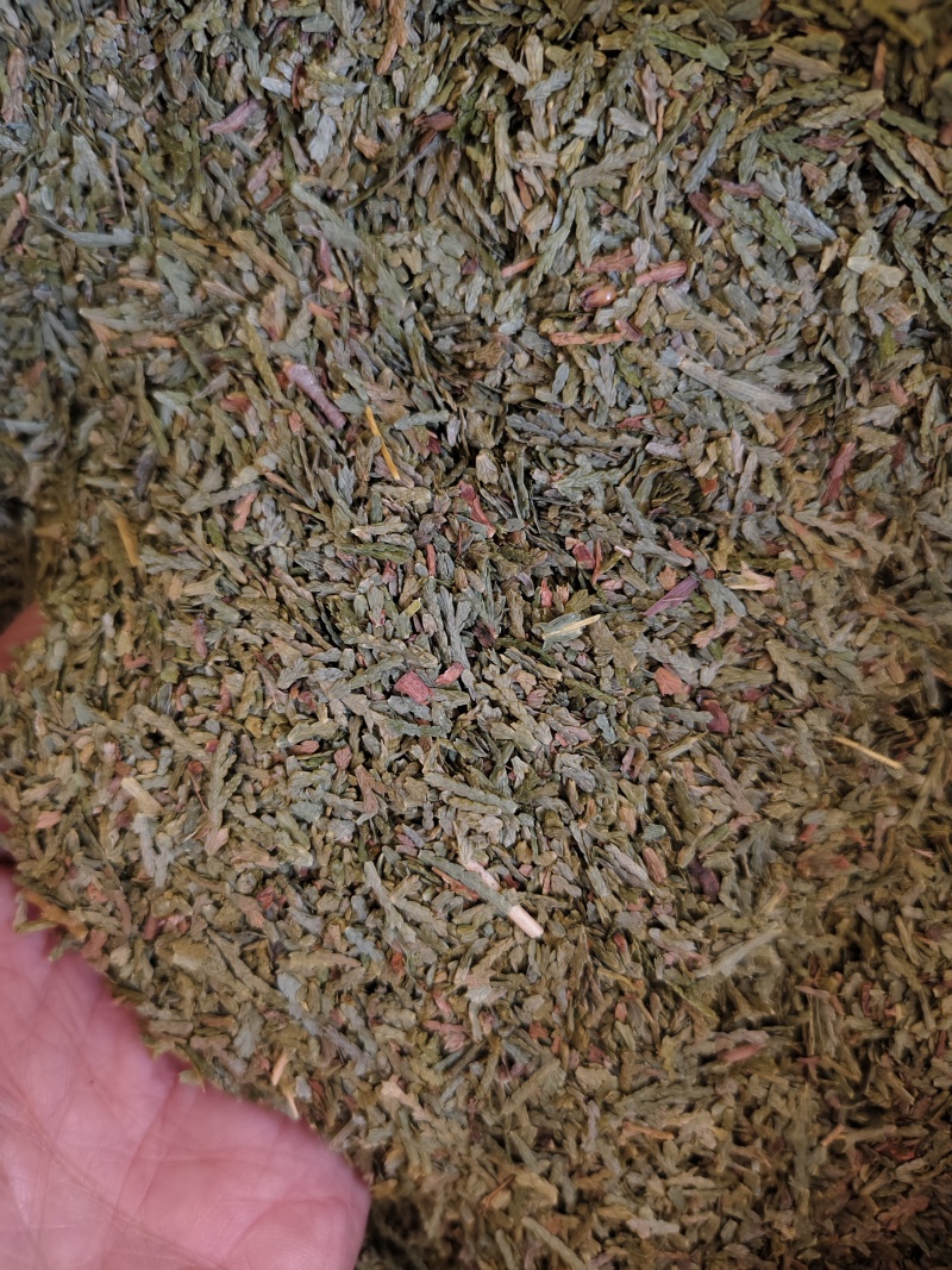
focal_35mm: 23
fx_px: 844
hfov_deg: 58.9
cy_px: 635
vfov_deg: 73.9
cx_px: 476
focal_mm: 5.56
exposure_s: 1/33.3
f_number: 1.88
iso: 1787
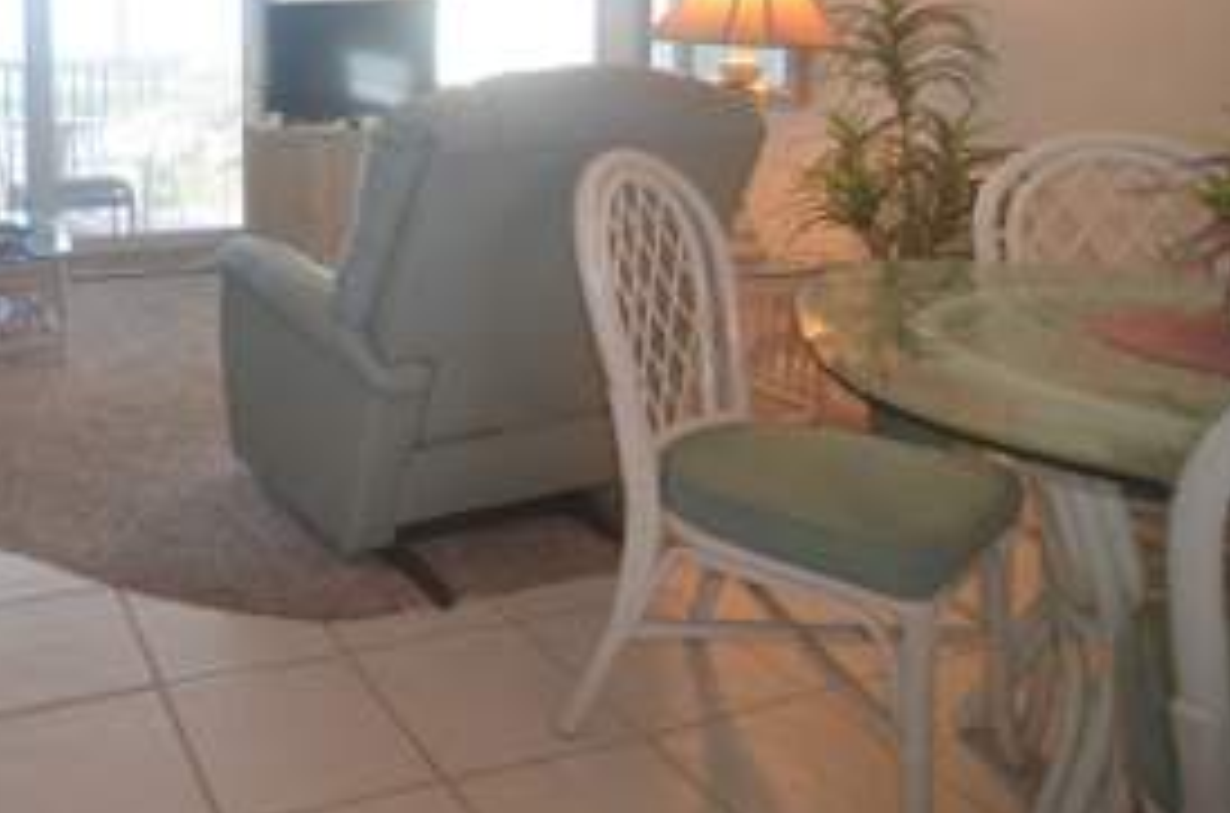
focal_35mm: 29
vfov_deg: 41.9
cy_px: 110
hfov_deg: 57.2
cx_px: 180
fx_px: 984
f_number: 2.8
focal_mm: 11
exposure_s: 1/125
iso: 280
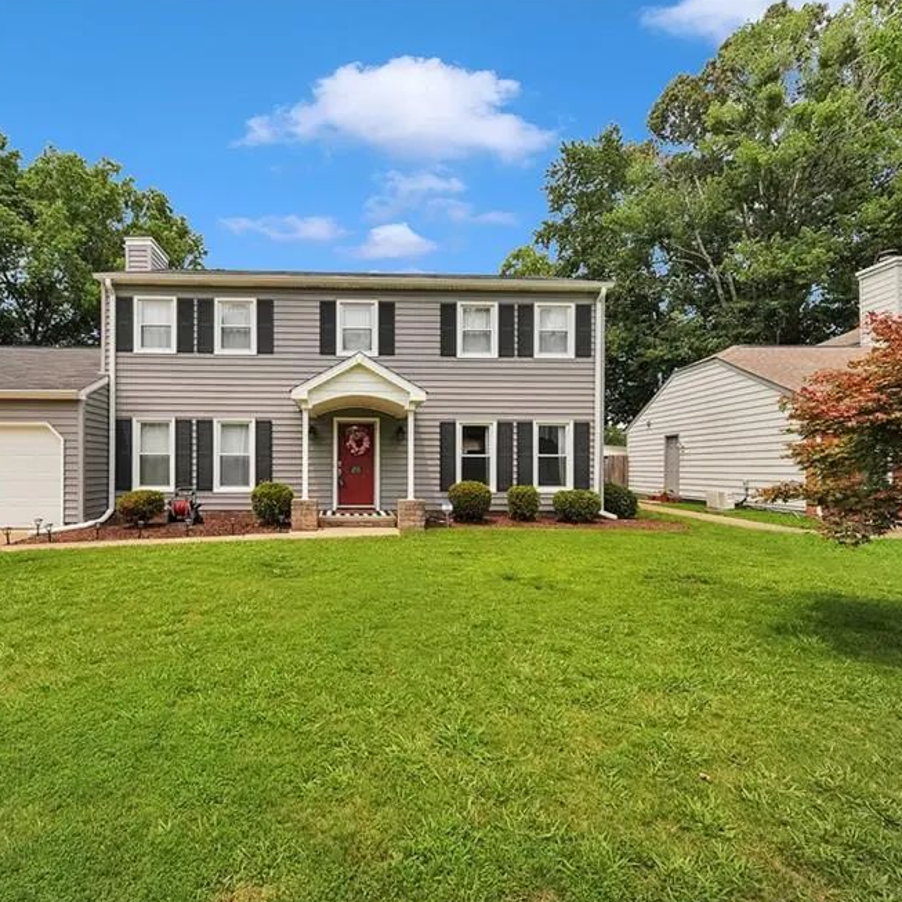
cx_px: 359
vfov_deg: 87.4
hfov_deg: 86.3
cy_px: 463
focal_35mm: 16
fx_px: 472
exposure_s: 1/8000
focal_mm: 12
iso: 5000
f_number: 8
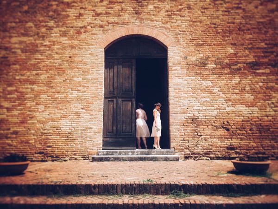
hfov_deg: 61.7
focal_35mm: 29
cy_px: 104
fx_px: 233
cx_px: 139
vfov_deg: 48.2
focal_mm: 4.15
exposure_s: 1/1647
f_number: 2.2
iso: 32
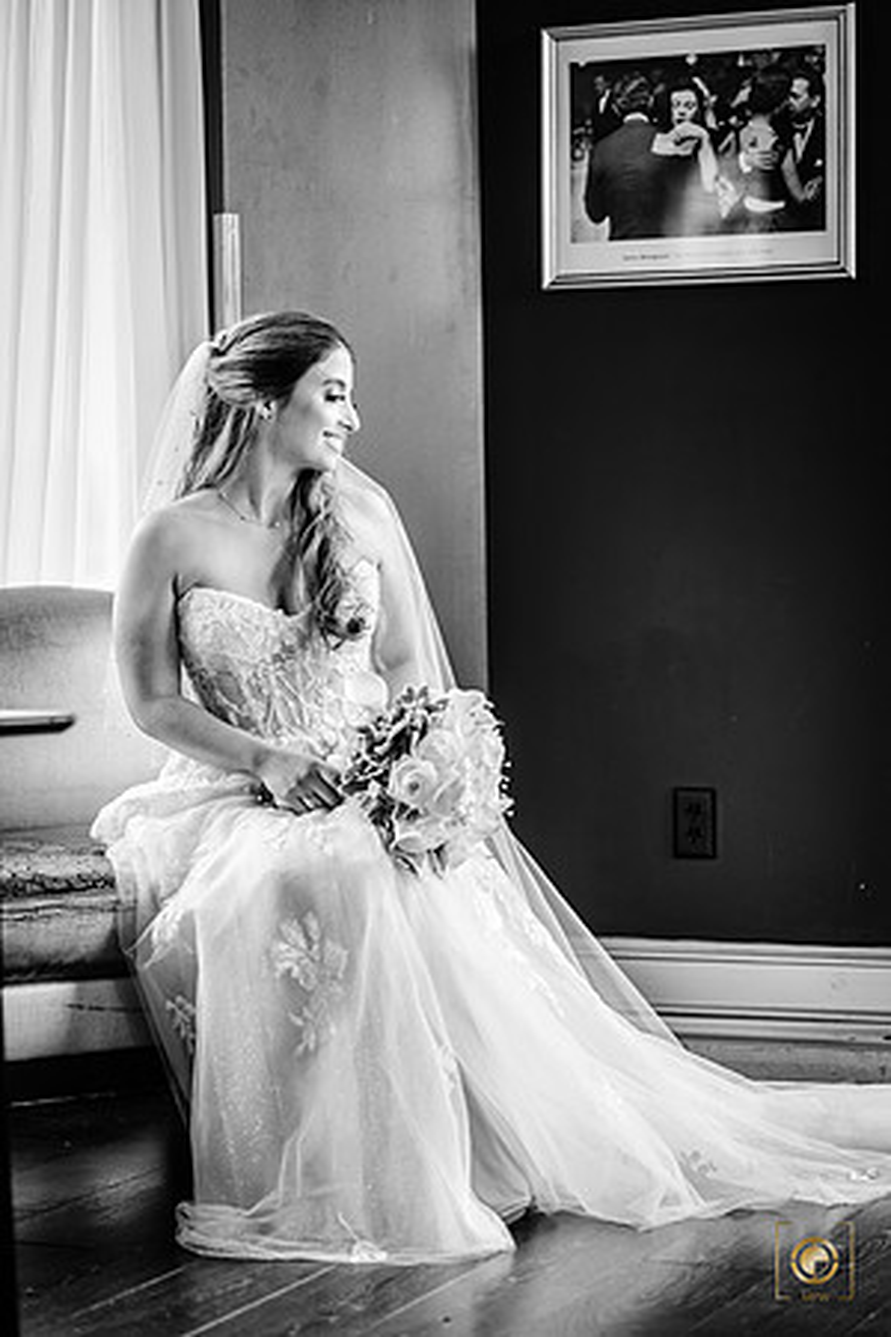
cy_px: 668
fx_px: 3155
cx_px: 446
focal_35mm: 85
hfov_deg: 16.1
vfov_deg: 23.9
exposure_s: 1/125
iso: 250
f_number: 2
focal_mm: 85
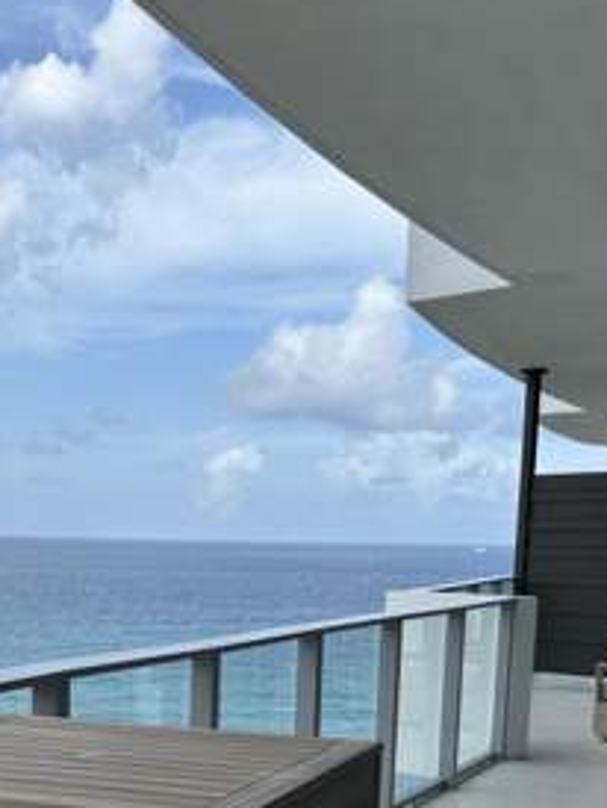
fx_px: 1307
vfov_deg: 32.2
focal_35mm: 56
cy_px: 761
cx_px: 180
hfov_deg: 25.9
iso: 80
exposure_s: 1/4016
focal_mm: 6.86
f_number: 1.78
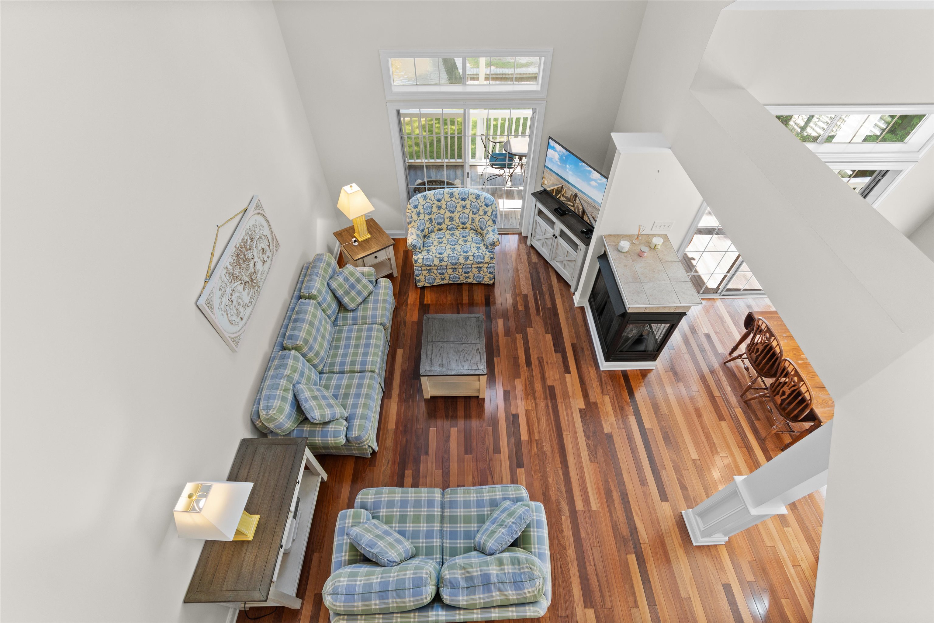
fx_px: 389
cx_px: 467
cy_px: 312
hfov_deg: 100.4
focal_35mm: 15
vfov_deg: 77.3
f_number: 4.5
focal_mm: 10
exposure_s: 1/8
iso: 100
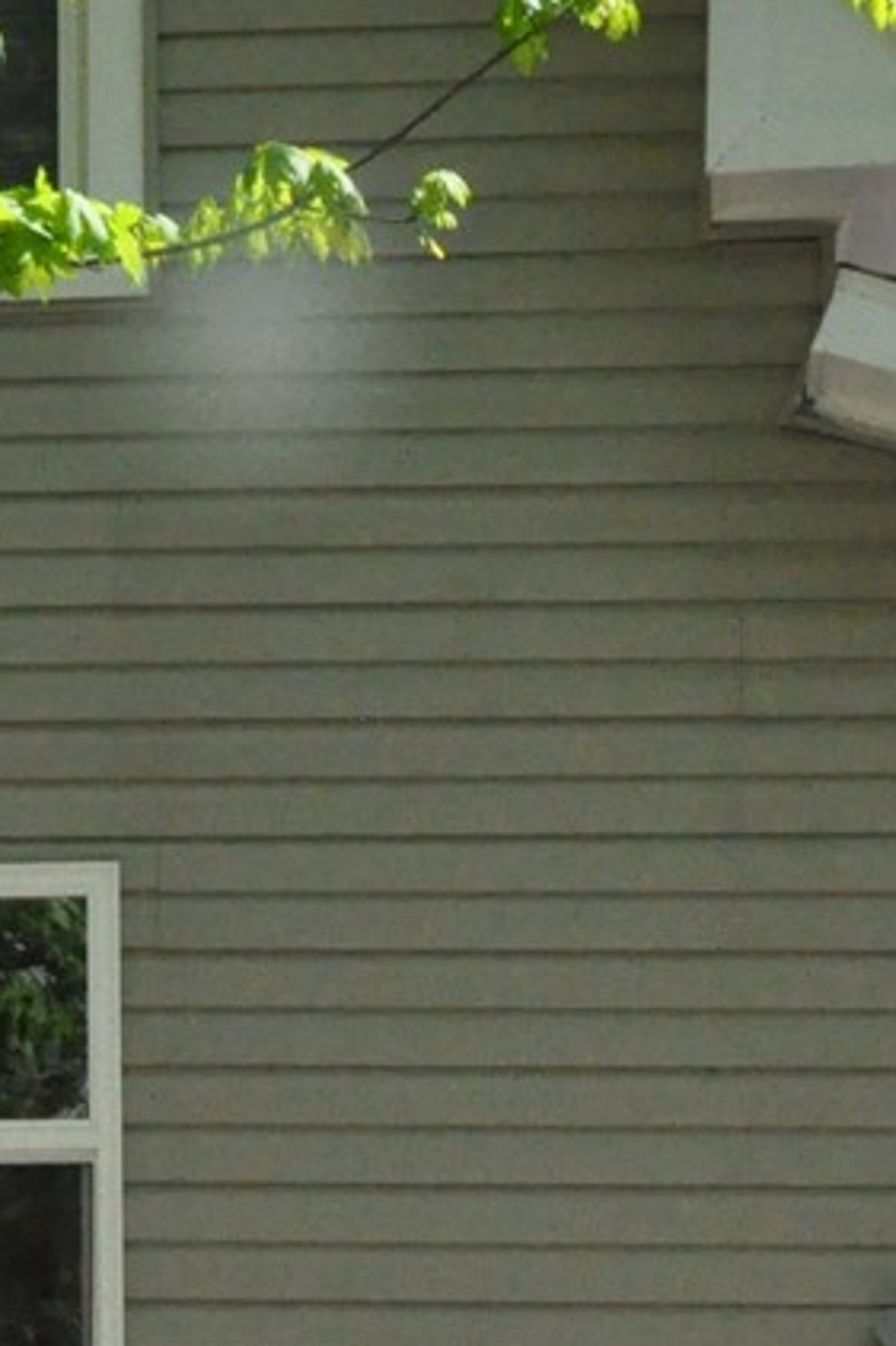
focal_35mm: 145
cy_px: 1322
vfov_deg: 14.0
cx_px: -6
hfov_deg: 9.4
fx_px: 5417
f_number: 16
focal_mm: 24
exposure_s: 1/1000
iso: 3200
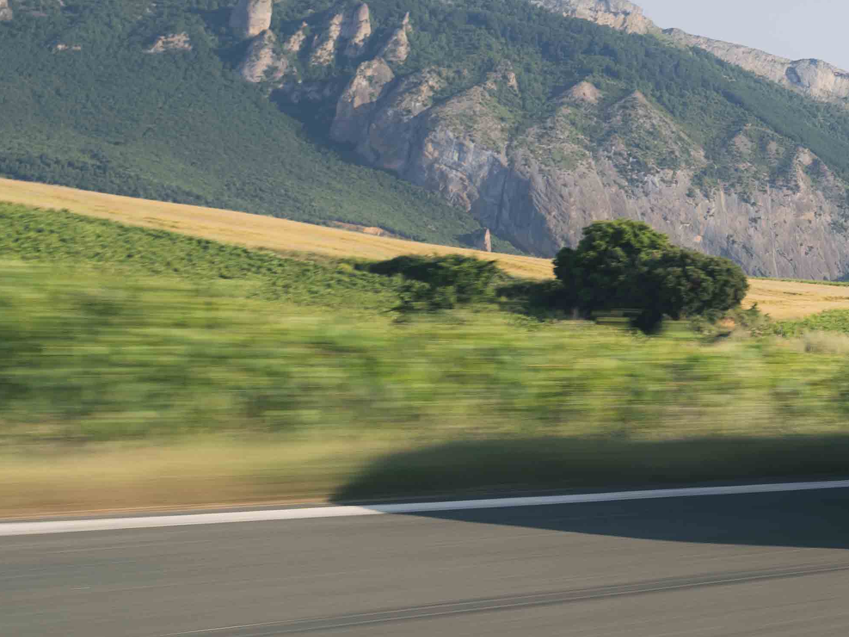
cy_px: 227
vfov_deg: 19.3
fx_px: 1864
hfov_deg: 22.1
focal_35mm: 76
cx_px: 1206
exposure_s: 1/30
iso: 100
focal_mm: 26
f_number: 7.1
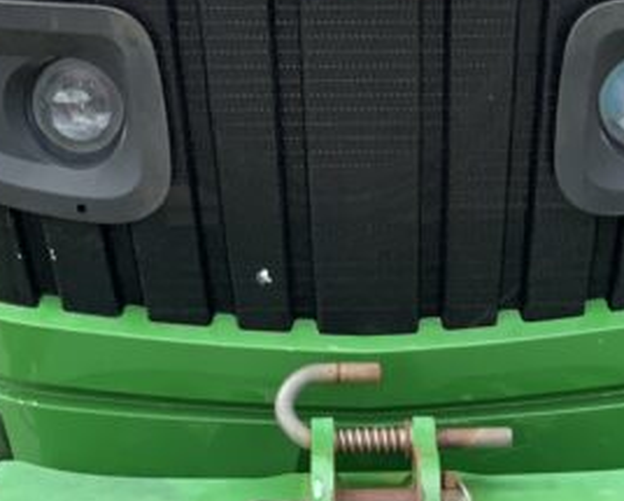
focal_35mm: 108
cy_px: 820
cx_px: 449
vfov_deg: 13.2
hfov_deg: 17.7
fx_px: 1997
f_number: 1.8
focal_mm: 3
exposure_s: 1/344
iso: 16
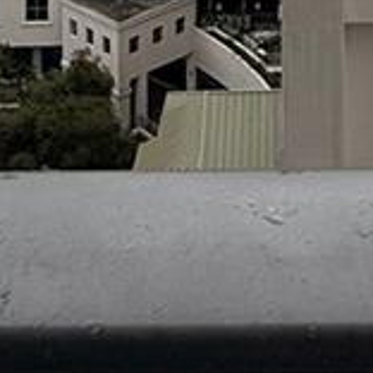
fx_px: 1158
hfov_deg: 18.0
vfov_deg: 13.6
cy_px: -502
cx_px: 325
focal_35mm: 95
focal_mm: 2.22
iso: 50
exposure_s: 1/2410
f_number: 2.2
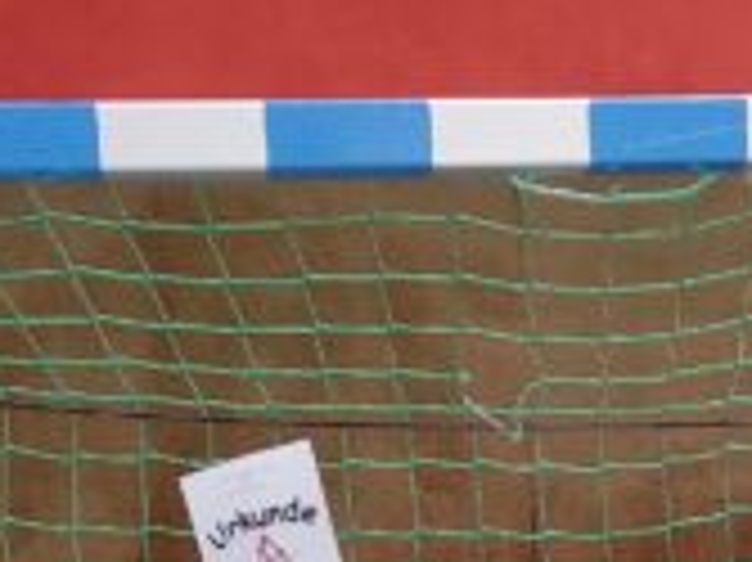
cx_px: 698
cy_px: 1068
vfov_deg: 11.7
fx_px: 2496
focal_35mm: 115
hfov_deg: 16.9
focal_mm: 5.43
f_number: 1.89
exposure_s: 1/33
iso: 394
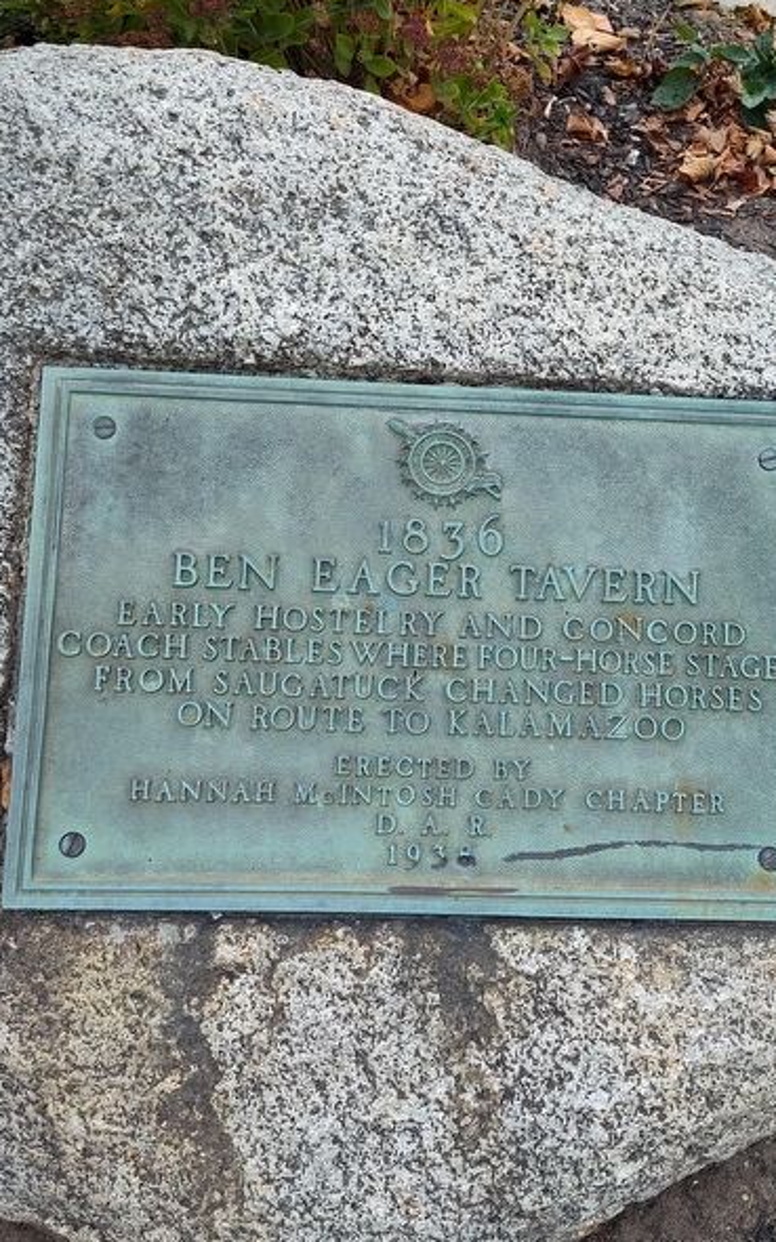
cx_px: 532
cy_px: 614
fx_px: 1117
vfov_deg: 58.2
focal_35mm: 33
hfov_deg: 37.8
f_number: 1.8
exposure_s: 1/256
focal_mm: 5.56
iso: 100
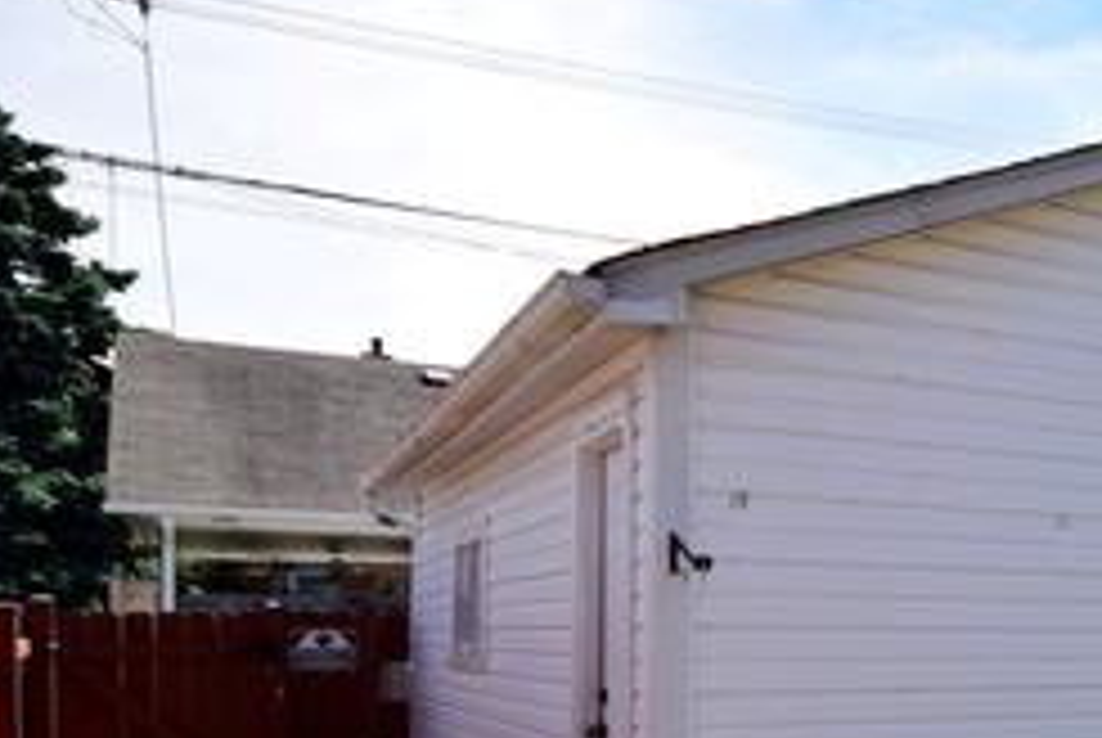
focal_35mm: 47
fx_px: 1440
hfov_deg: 32.5
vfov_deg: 27.6
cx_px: 1399
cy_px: 677
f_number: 8
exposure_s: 1/250
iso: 125
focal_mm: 12
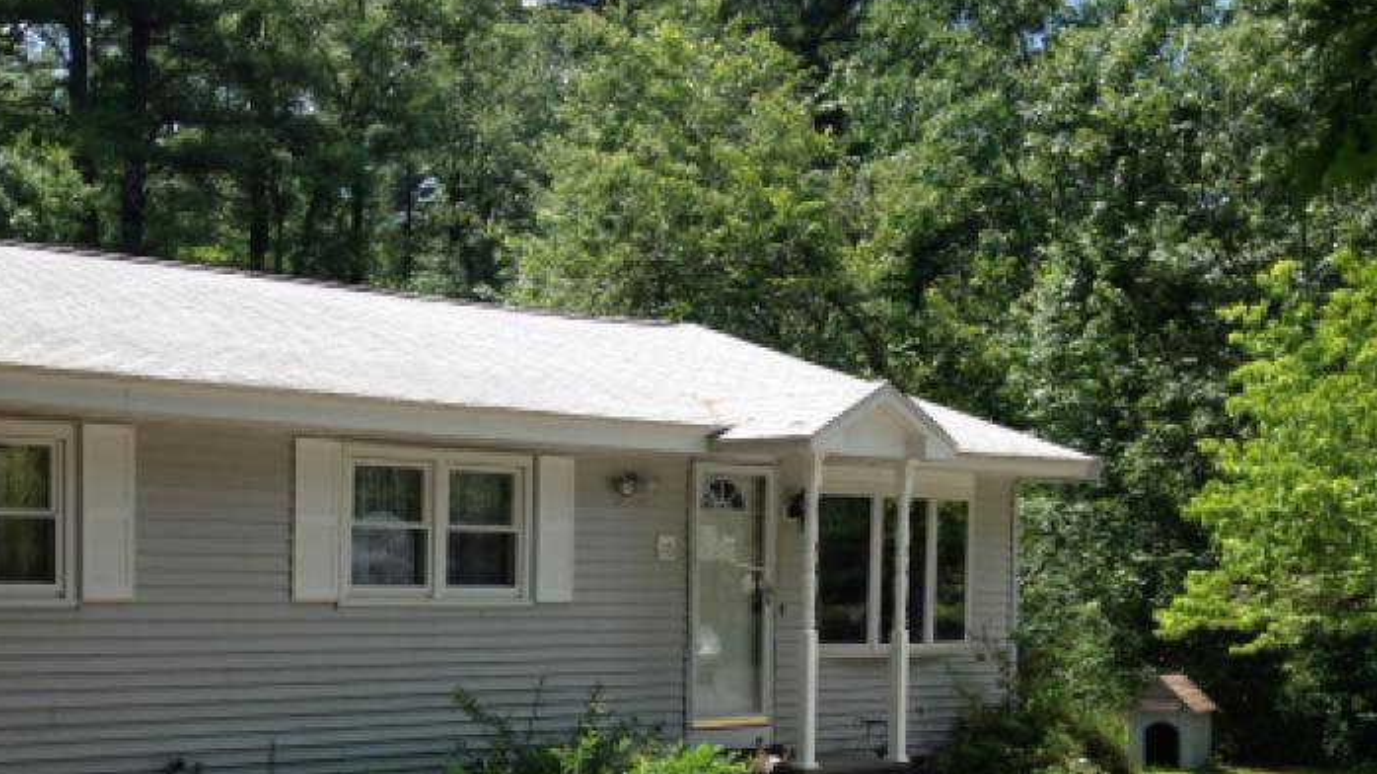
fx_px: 2044
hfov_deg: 36.5
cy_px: 651
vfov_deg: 21.1
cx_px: 369
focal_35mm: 56
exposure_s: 1/789
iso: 50
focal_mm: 4.28
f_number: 2.4
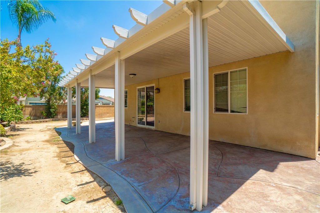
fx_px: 133
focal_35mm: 15
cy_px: 106
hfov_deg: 100.4
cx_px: 160
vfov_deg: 77.3
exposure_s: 1/160
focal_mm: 10
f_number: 7.1
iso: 100
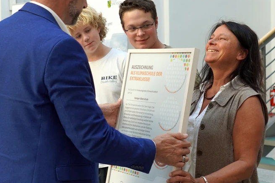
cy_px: 74
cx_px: 143
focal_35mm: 80
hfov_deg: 25.4
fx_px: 611
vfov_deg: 17.0
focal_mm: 32
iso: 320
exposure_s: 1/160
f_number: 4
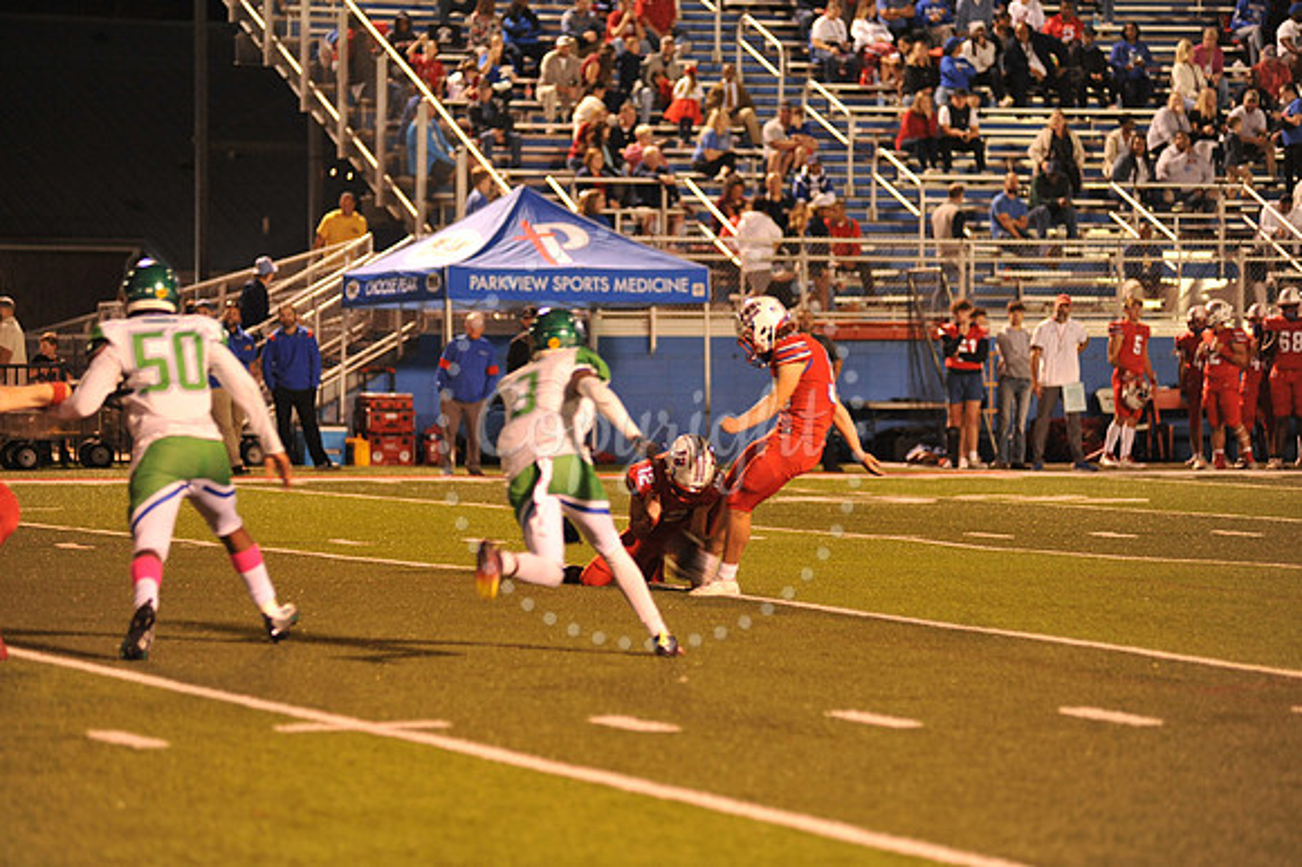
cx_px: 651
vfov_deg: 8.8
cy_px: 434
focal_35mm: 155
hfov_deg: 13.3
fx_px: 5602
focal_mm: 155
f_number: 2.8
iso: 2000
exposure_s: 1/200
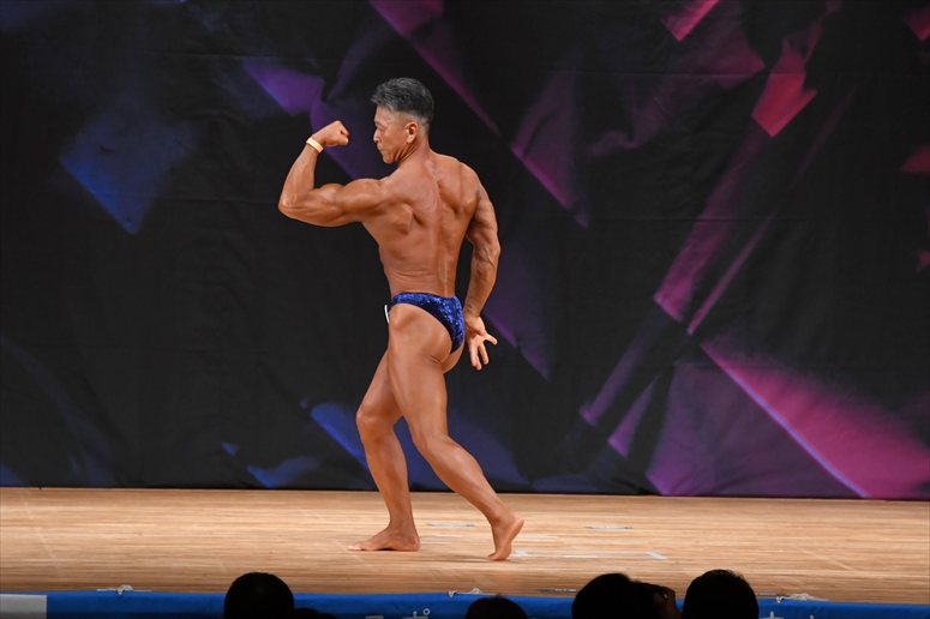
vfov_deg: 5.4
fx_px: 6584
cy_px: 310
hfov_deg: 8.1
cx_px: 465
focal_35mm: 255
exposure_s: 1/400
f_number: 5.6
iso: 3200
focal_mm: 170
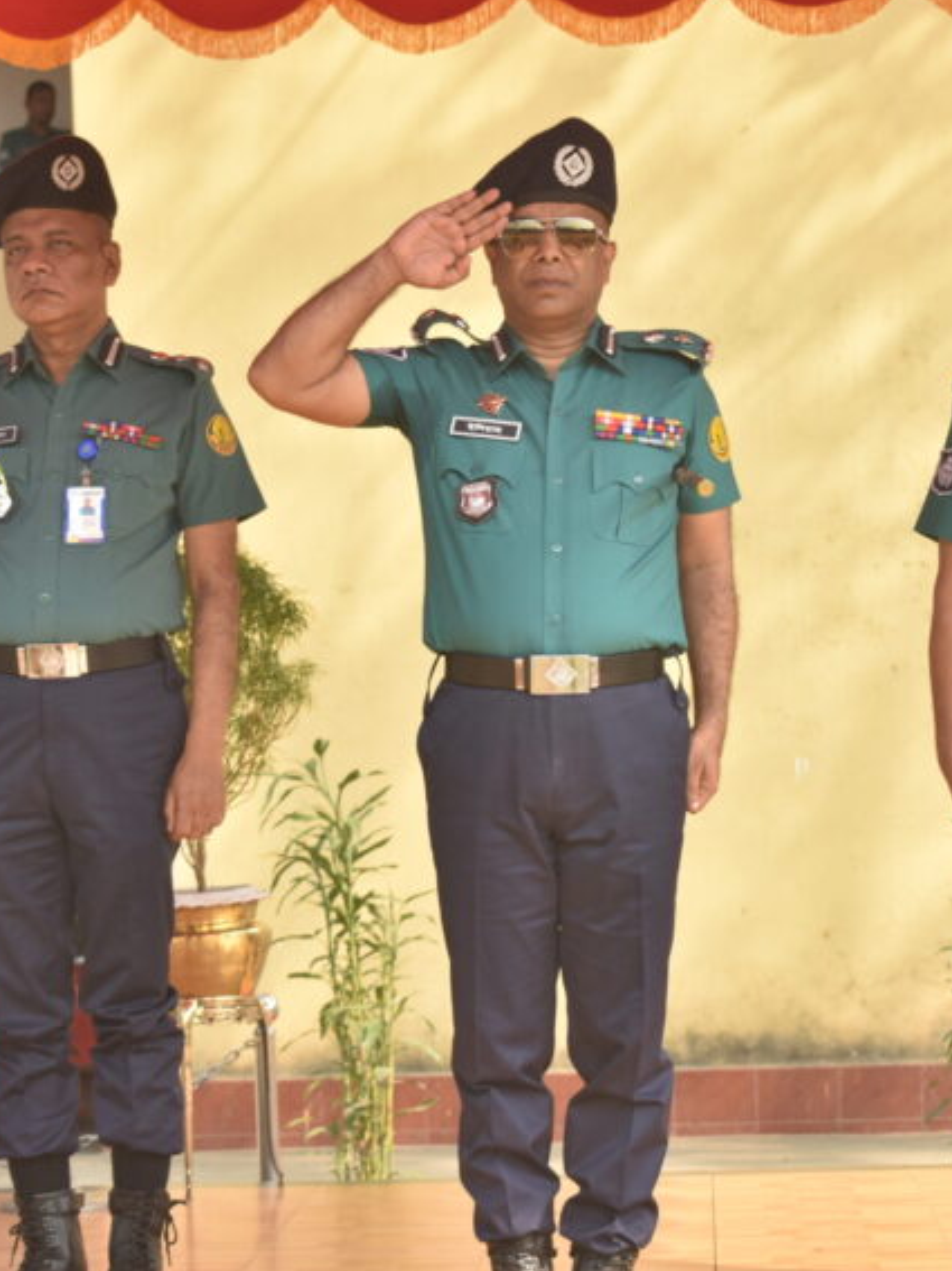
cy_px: 630
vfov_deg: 18.7
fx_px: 3852
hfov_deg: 14.1
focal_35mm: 105
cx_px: 576
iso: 100
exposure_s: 1/100
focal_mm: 48
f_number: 5.6
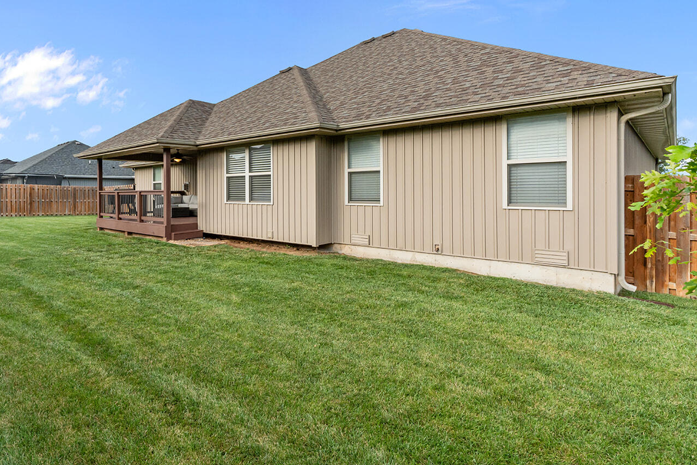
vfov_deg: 61.9
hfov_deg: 82.4
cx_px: 262
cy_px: 221
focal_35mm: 20
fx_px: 387
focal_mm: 16
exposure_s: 1/200
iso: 640
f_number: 16
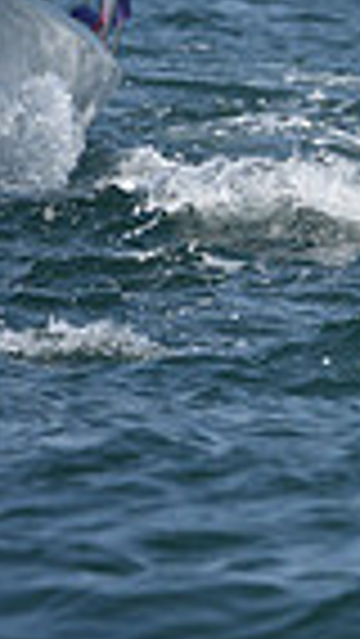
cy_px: -83
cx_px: 1300
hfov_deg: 1.0
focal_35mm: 1200
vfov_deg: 1.8
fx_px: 20340
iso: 320
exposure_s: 1/1600
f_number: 7.1
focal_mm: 280
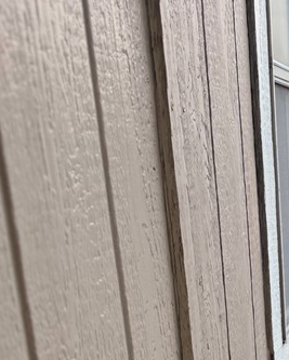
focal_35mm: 72
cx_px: 367
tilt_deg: -18.1
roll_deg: -0.4
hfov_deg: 19.7
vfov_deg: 24.4
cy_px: 410
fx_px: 769
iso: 320
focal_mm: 6.76
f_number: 1.78
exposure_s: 1/120
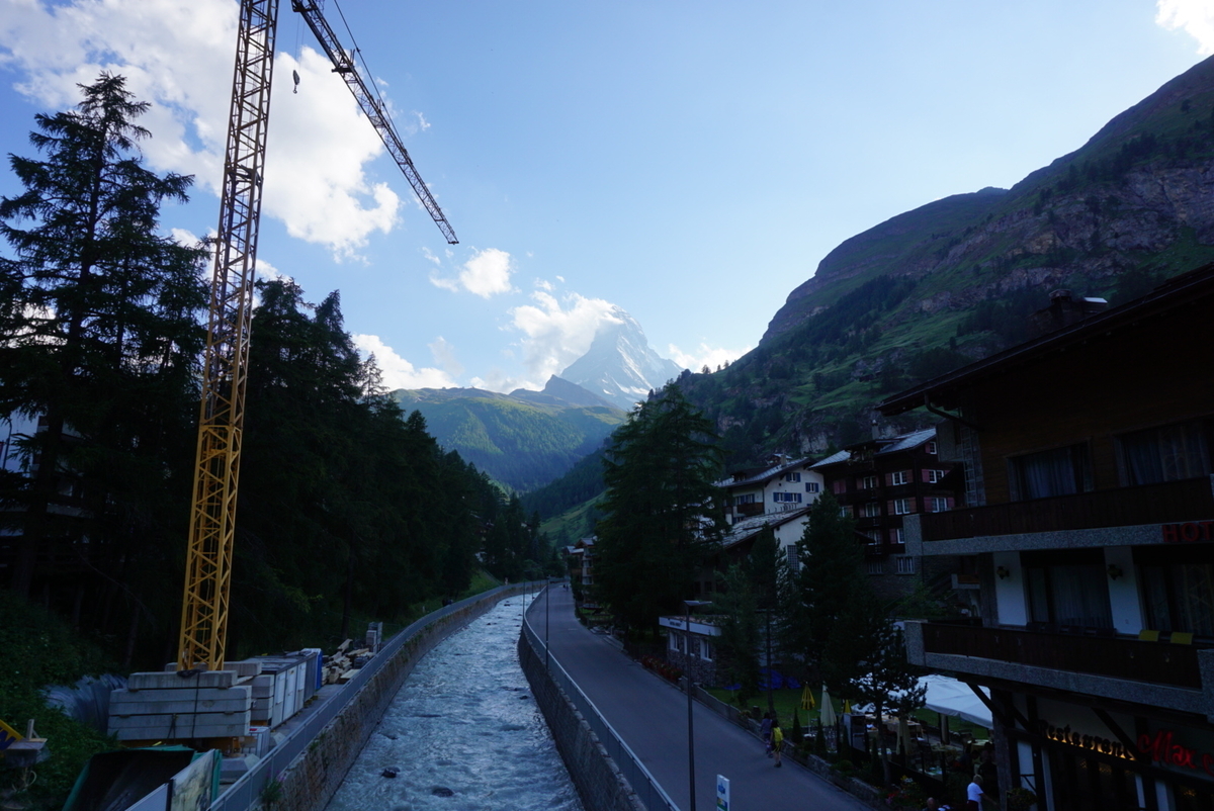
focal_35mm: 24
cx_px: 607
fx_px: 810
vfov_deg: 53.2
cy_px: 406
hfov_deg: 73.7
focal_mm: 16
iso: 100
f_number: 11
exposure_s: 1/125
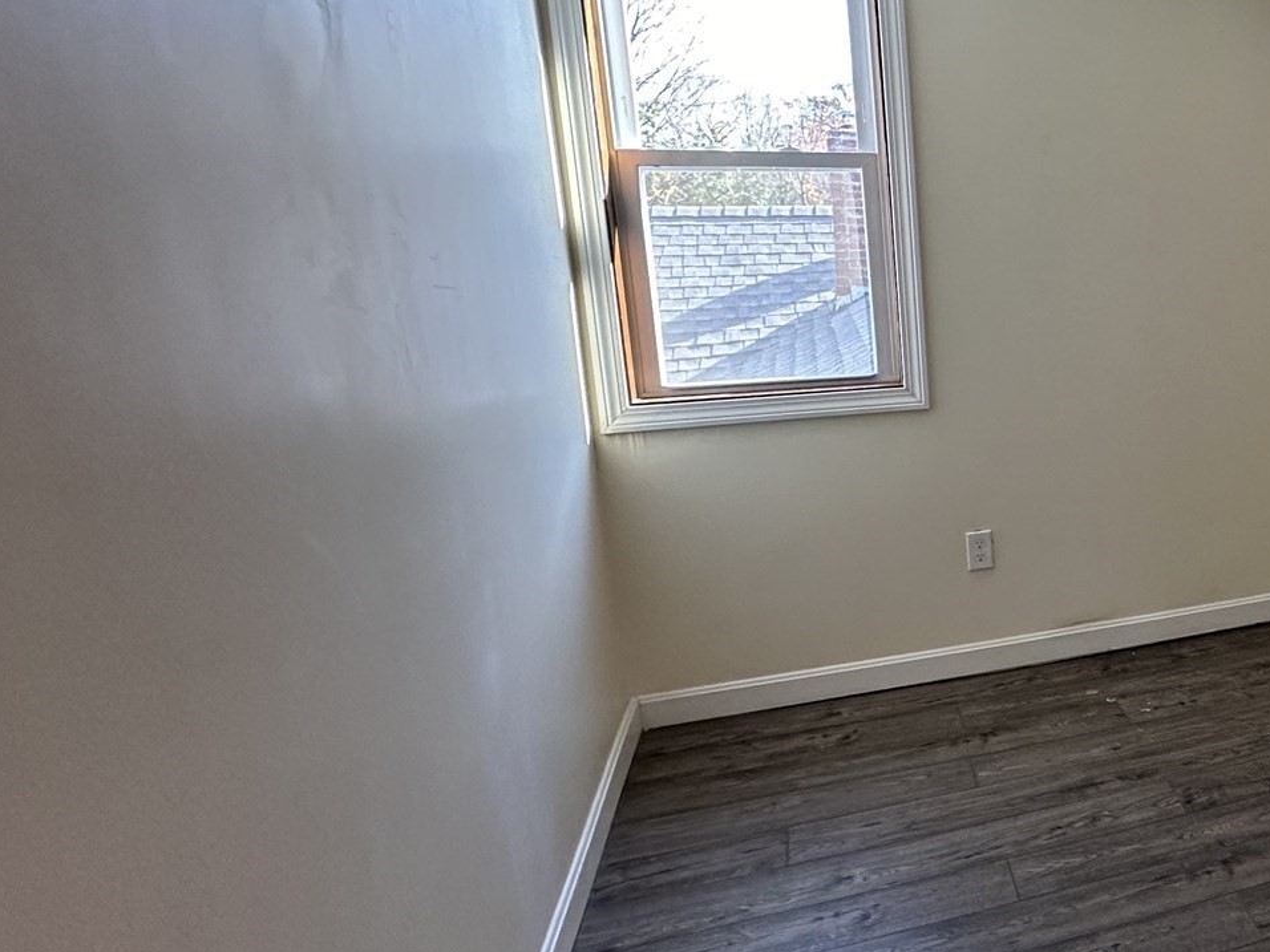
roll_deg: -0.3
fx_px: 1101
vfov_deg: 46.7
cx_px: 1310
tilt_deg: -10.6
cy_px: 414
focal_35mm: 30
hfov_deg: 47.9
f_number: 2.2
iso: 200
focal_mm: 2.22
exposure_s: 1/120
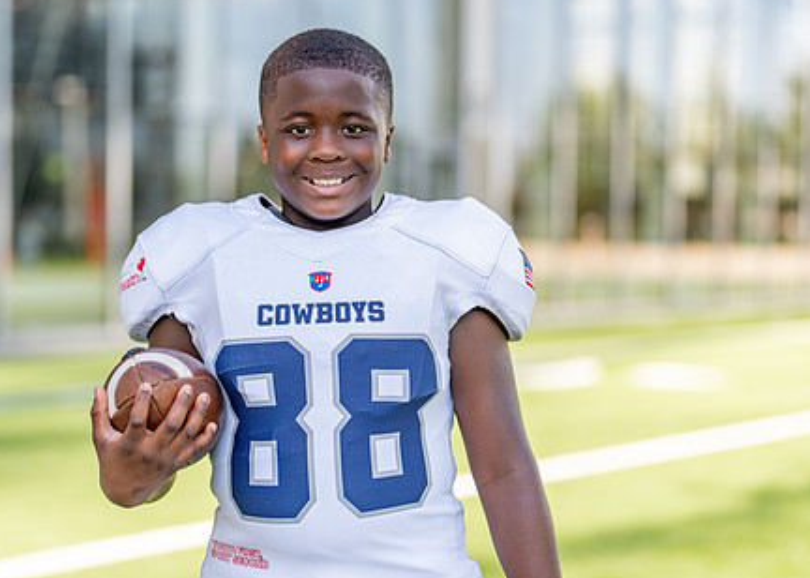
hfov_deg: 25.1
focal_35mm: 79
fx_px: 1816
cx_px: 344
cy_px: 307
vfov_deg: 18.1
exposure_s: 1/1600
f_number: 1.2
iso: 100
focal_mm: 50
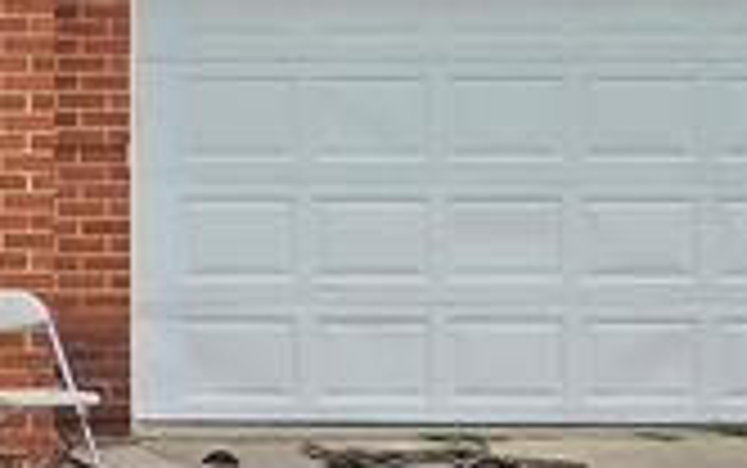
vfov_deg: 15.2
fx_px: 1732
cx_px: -734
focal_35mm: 85
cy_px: 54
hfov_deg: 17.6
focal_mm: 2.2
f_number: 2.2
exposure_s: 1/2693
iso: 100
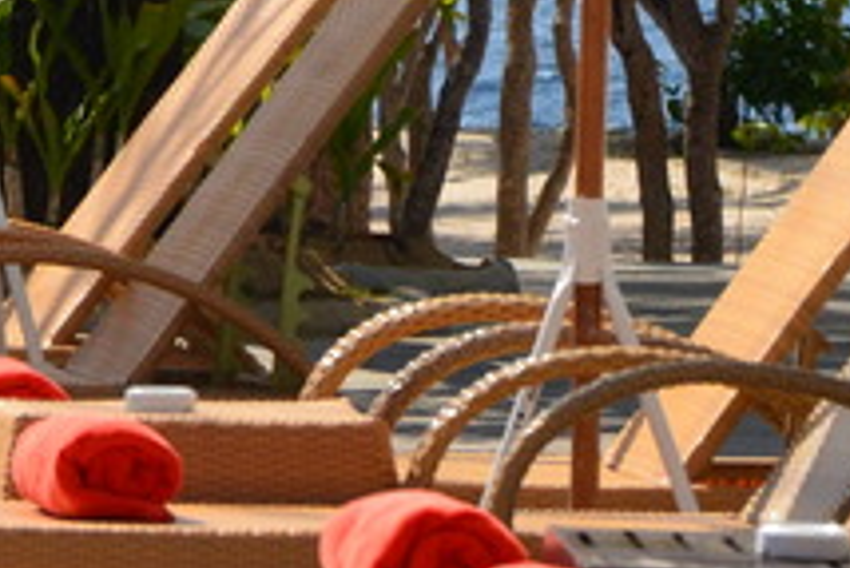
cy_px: -175
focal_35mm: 587
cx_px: -302
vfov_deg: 2.3
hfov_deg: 3.5
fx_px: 13865
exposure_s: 1/1600
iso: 640
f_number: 10
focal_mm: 105
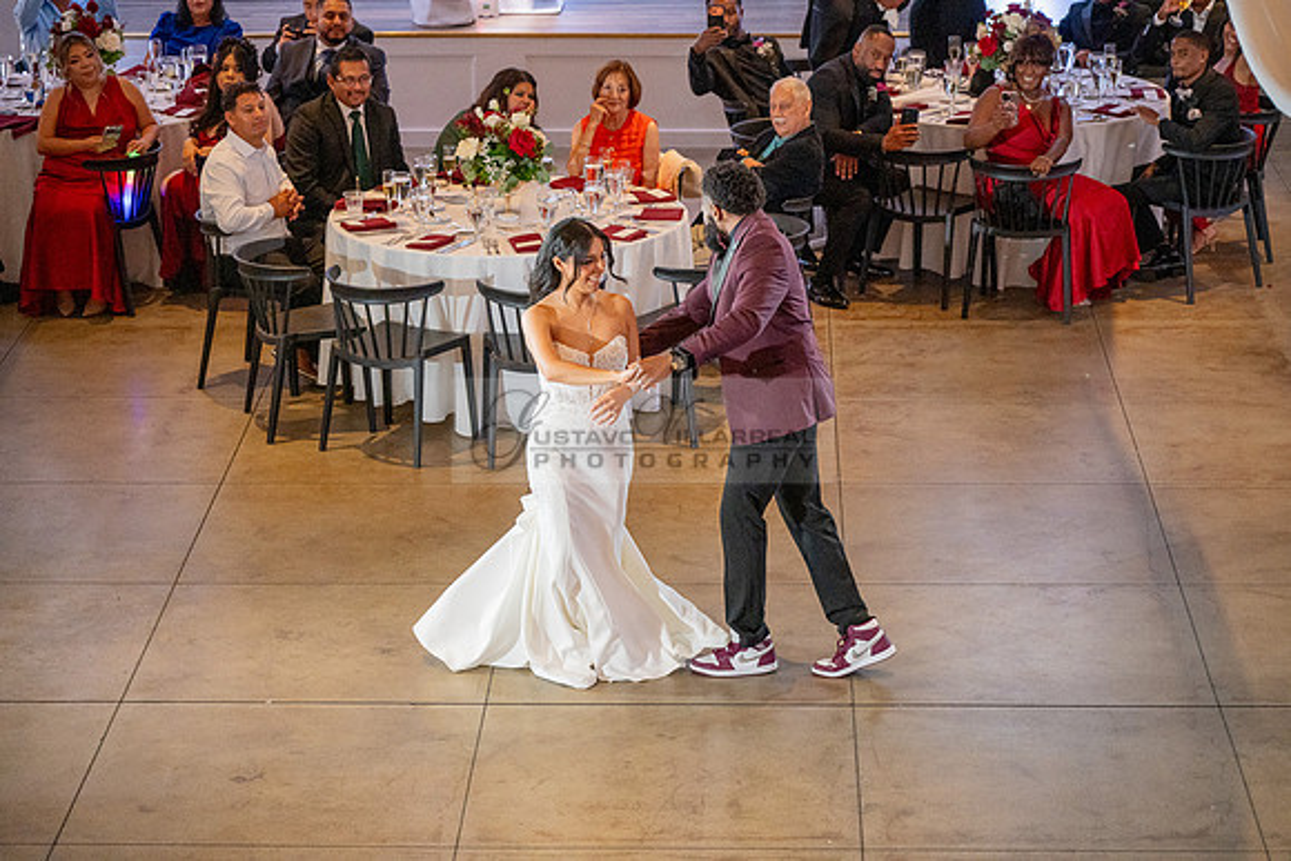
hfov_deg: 20.6
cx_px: 646
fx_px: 3551
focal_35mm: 99
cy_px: 430
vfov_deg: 13.8
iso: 3200
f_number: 4
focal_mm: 99
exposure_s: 1/200
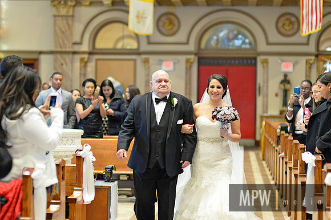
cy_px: 110
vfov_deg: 16.1
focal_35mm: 85
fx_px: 781
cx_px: 166
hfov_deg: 23.9
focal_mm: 85
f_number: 2.2
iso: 3200
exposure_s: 1/250
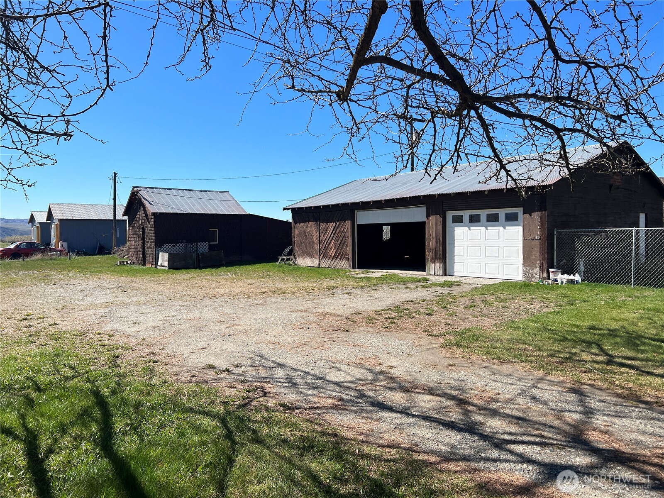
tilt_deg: +0.2
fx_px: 499
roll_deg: +0.8
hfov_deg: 67.3
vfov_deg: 53.1
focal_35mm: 26
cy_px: 249
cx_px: 332
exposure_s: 1/4115
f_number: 1.5
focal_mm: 5.7
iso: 50
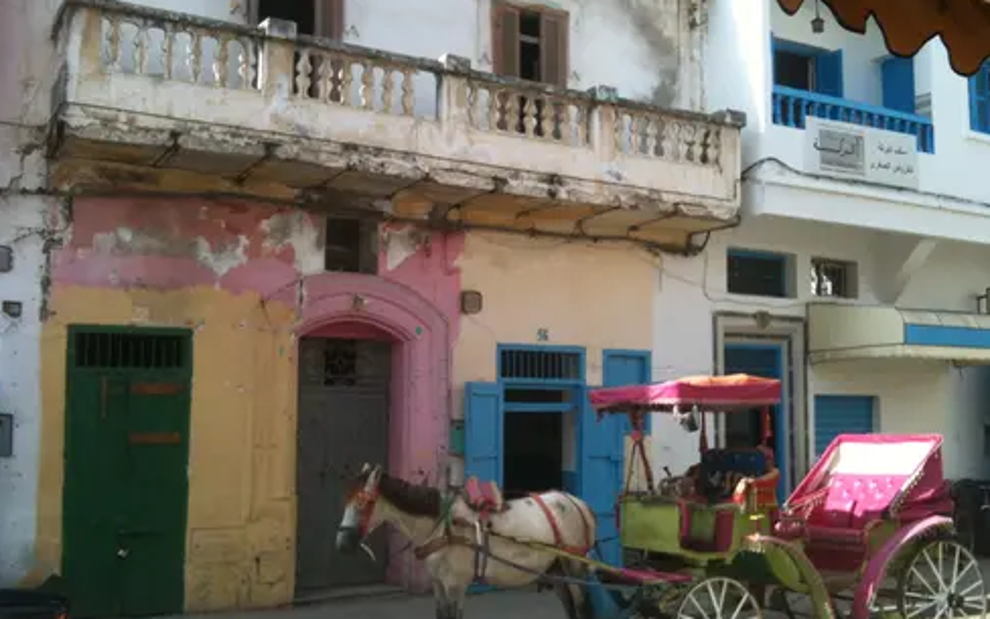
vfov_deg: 33.6
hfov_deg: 51.5
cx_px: 501
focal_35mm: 38
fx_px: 1025
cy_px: 340
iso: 64
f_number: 2.8
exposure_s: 1/695
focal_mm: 3.85
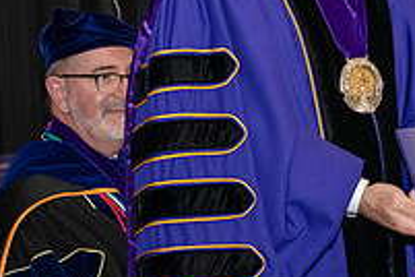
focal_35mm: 202
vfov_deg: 6.8
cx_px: 429
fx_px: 2328
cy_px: -38
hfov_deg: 10.1
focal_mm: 70
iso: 2500
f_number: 5.6
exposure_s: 1/200
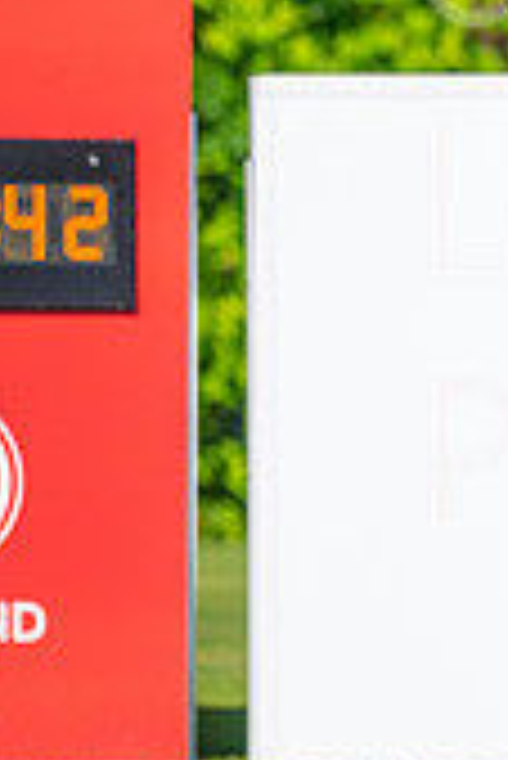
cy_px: 245
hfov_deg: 1.3
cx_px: 1012
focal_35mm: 1031
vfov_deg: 2.0
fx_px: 21777
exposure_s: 1/2500
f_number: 5
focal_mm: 300
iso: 200
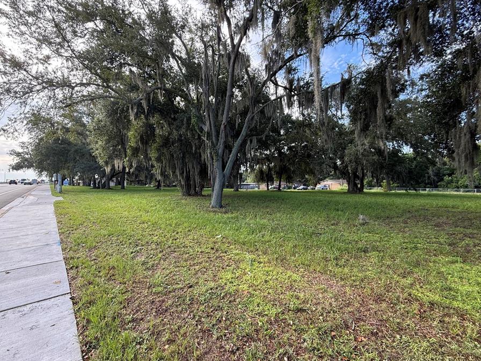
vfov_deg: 78.1
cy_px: 183
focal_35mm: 16
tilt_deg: +0.9
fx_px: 222
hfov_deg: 94.3
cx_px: 223
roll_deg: +0.8
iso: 64
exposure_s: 1/177
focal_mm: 2.22
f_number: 2.2
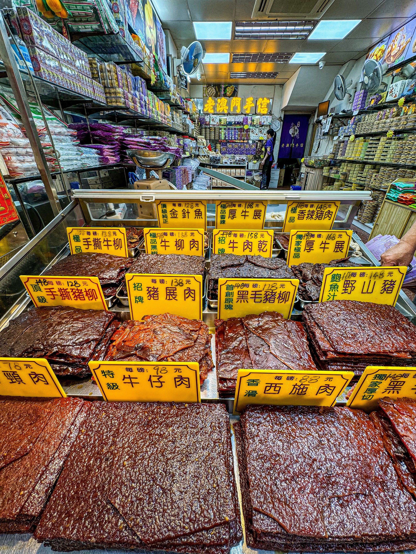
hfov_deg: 85.7
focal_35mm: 14
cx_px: 208
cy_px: 277
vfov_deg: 102.1
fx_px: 224
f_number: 2.2
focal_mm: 2.22
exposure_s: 1/100
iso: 50
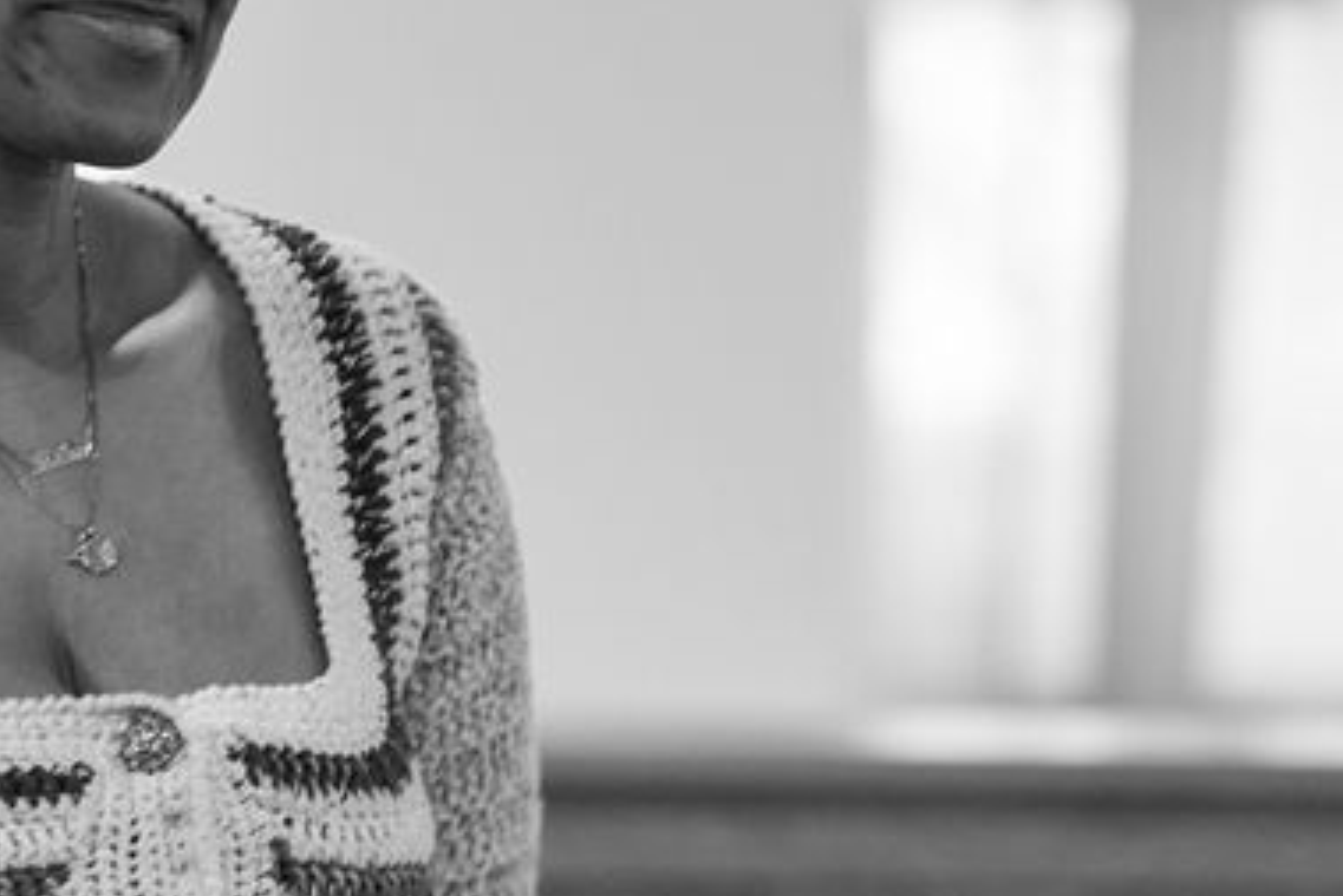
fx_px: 12091
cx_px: 103
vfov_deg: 4.2
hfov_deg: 6.3
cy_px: 317
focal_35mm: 324
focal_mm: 120
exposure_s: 1/80
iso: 1000
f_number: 2.8
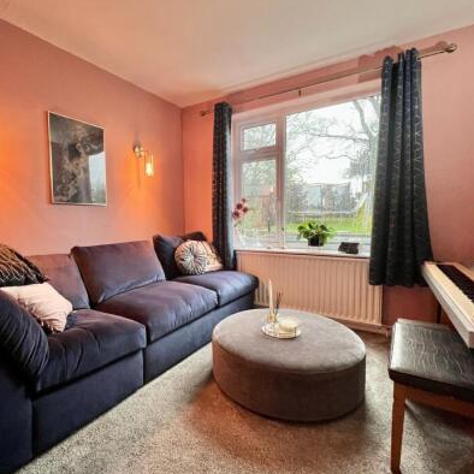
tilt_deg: -4.6
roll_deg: -0.1
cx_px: 206
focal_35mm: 17
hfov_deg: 83.5
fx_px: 263
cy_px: 240
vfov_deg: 84.0
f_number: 1.8
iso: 400
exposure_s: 1/50
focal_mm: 1.57
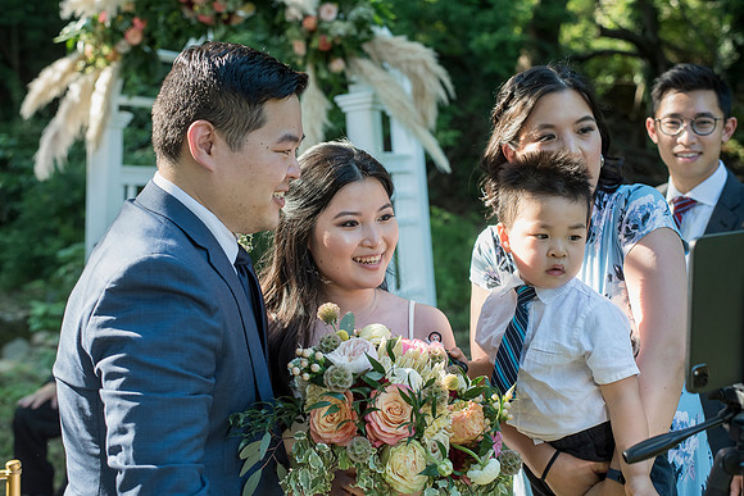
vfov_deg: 27.0
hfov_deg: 39.6
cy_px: 248
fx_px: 1034
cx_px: 372
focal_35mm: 50
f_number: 4
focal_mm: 50
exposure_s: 1/800
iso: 1000
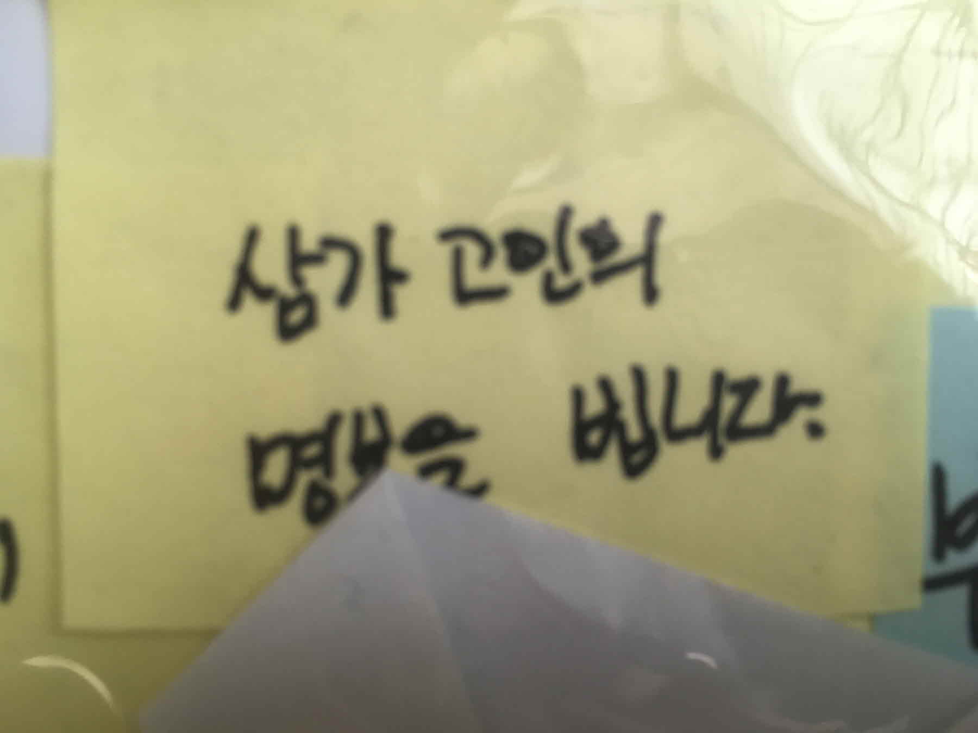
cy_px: 366
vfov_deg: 48.2
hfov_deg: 61.7
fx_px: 819
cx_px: 489
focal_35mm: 29
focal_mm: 4.15
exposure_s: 1/120
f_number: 2.2
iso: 32
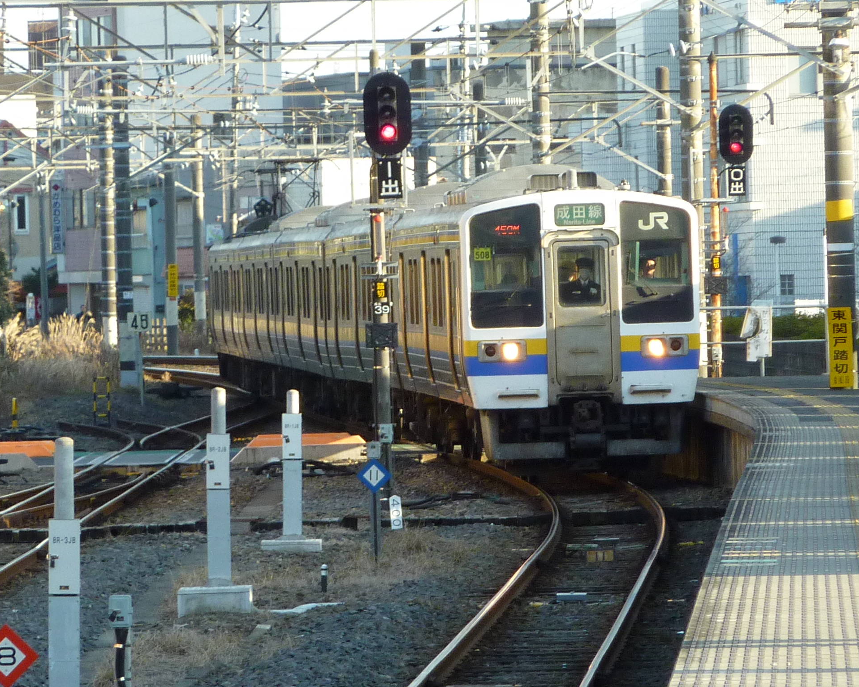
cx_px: 426
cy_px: 344
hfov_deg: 5.3
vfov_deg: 4.2
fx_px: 9331
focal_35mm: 367
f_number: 4.5
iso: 160
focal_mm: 32.1
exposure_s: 1/200
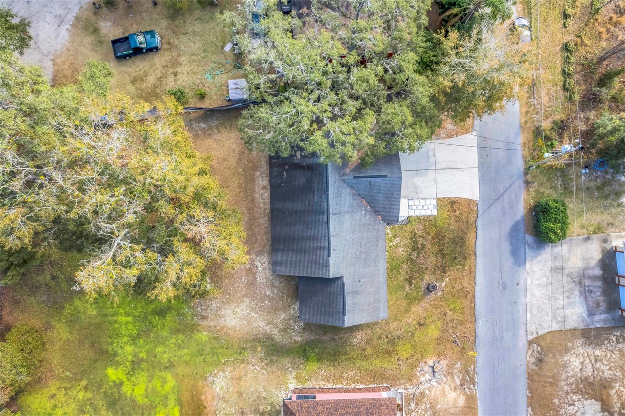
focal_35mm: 22
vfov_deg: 57.2
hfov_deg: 78.6
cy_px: 208
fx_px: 382
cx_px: 312
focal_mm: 8.38
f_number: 2.8
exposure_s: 1/80
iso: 110
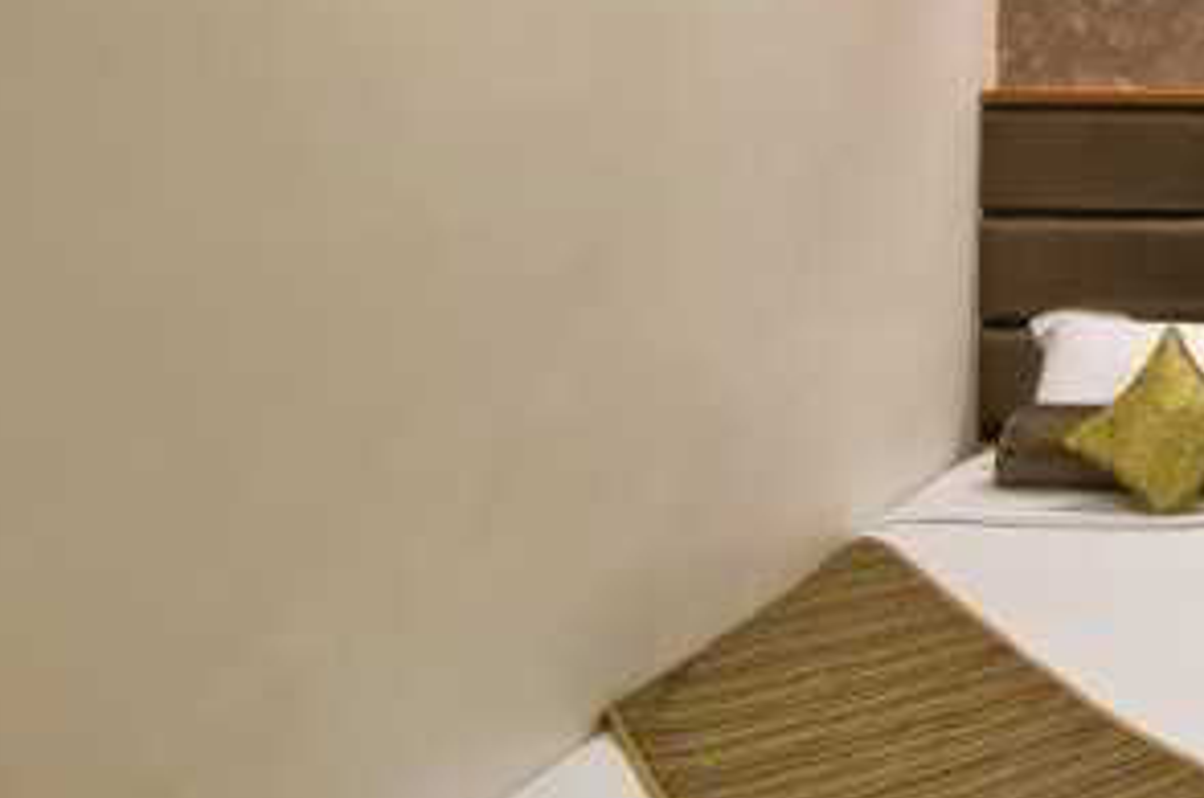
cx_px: 1573
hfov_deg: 31.2
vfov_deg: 25.7
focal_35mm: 49
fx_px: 1636
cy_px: -47
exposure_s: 2
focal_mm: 12
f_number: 11
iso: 100
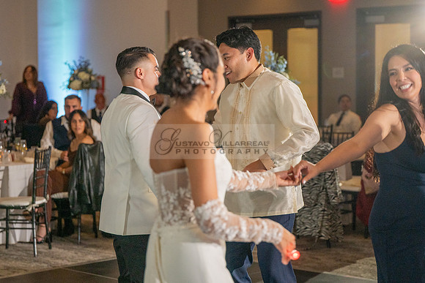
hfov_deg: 23.9
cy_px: 134
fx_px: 1003
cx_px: 167
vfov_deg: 16.1
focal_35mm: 85
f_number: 2.8
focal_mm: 70
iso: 1600
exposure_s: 1/200
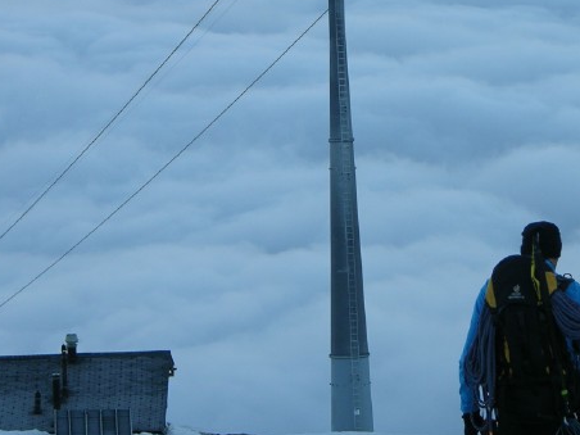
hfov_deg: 8.0
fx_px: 4172
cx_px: 357
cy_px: 150
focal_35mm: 249
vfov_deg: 6.0
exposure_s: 1/72.3
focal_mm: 27.3
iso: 50
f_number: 3.7
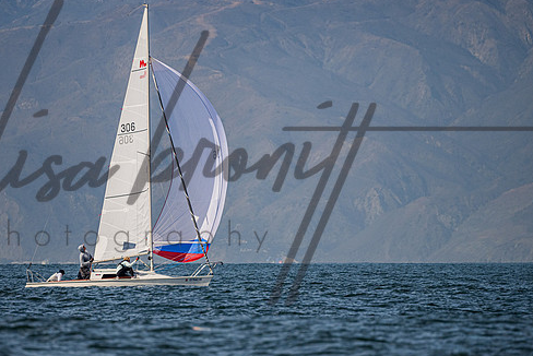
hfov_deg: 3.5
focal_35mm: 594
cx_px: 217
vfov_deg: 2.3
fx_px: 8799
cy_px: 165
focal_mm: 400
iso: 320
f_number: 5.6
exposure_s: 1/4000
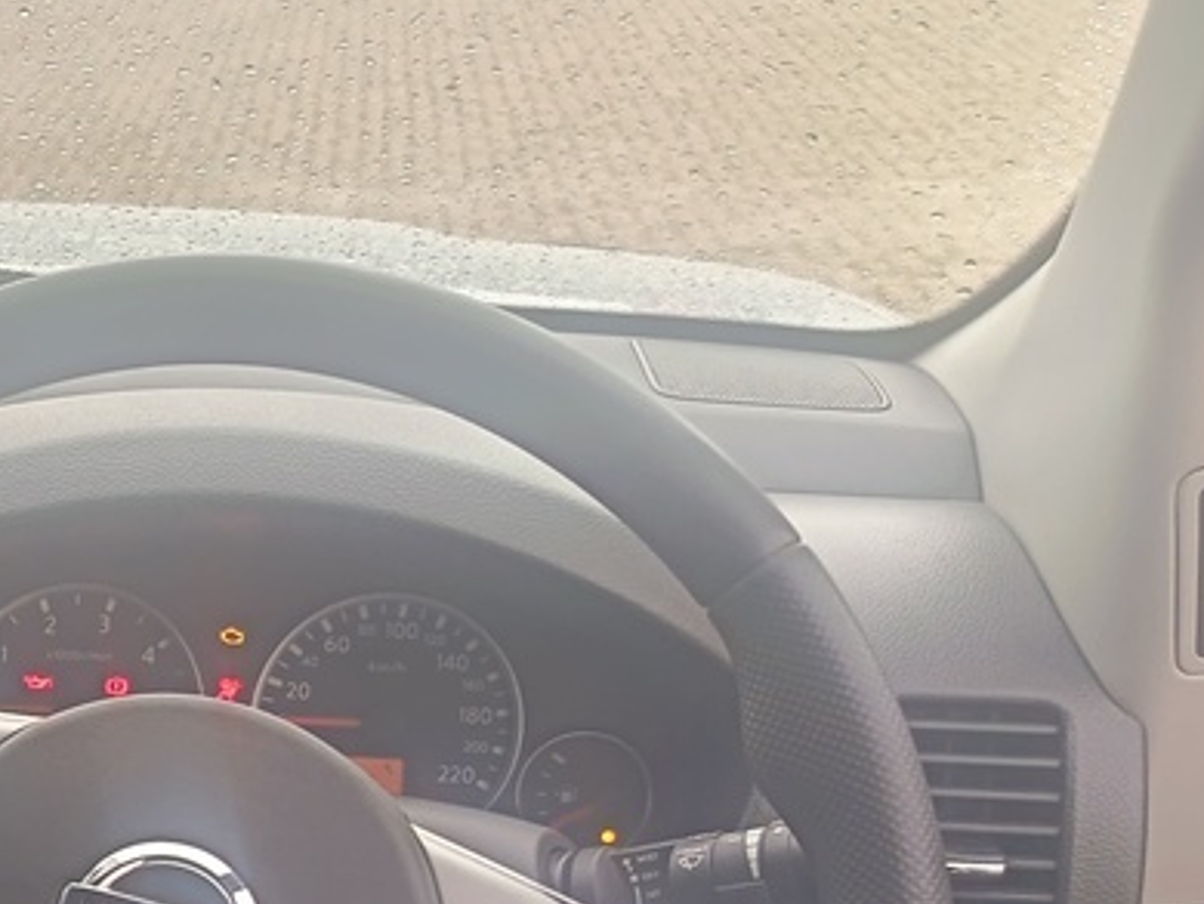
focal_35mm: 63
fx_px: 2193
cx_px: -182
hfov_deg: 27.6
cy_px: 852
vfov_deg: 22.6
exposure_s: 1/100
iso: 860
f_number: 1.75
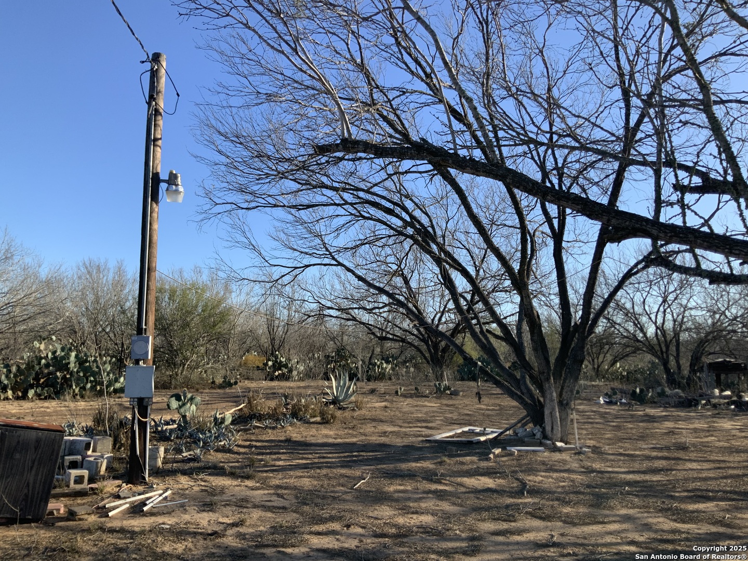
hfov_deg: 61.7
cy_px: 280
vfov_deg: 48.2
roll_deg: +1.0
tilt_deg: +8.1
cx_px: 374
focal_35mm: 29
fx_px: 627
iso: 16
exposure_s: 1/1098
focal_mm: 3
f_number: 1.8
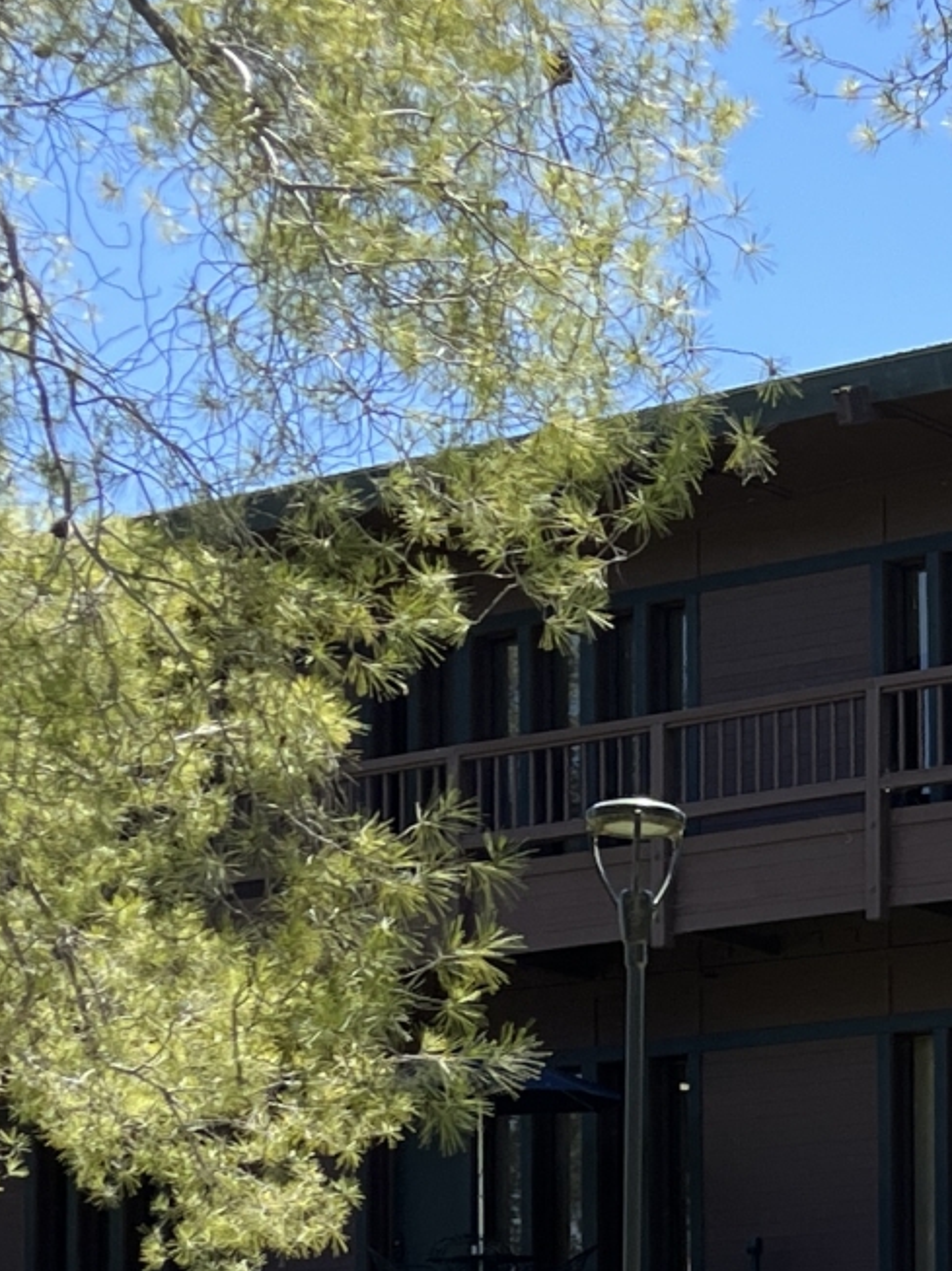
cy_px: 1372
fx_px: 3744
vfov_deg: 18.6
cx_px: 1522
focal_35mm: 102
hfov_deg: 13.5
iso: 50
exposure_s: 1/1186
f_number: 1.6
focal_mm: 5.1
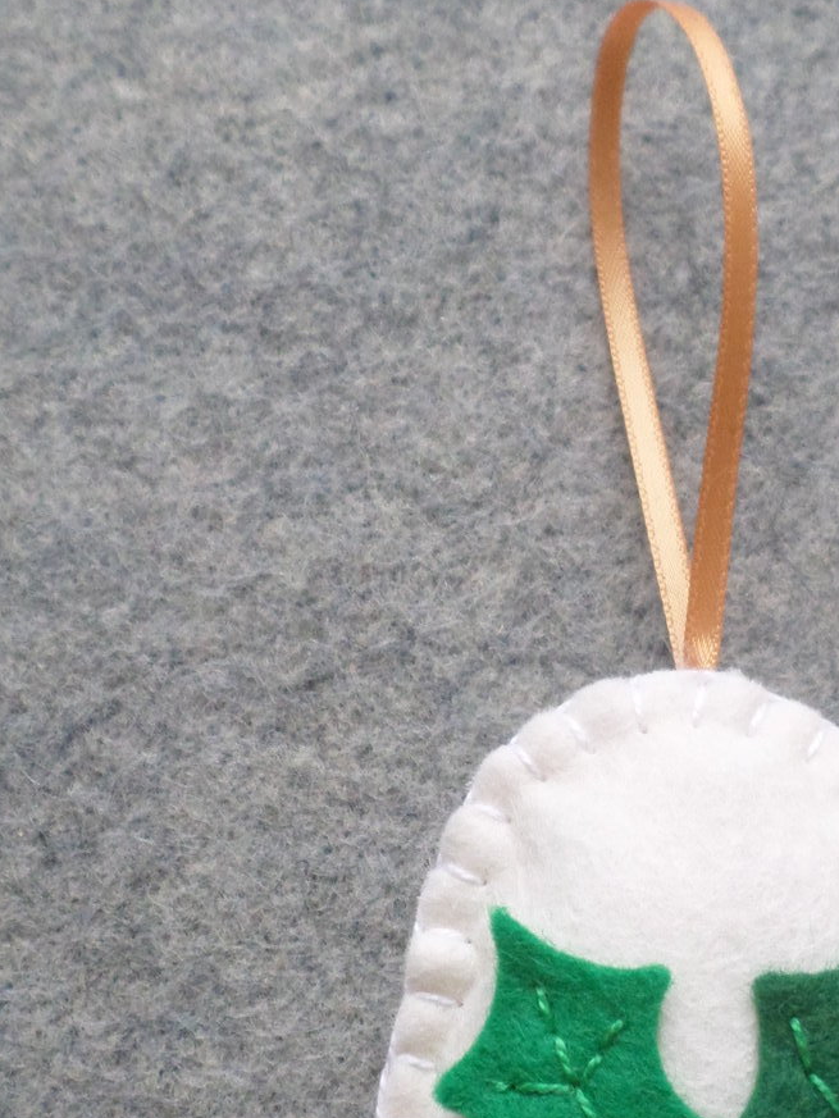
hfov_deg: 26.2
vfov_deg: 34.5
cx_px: 646
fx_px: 1777
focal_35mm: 55
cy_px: 775
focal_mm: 4.5
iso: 160
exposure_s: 1/30
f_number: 2.5
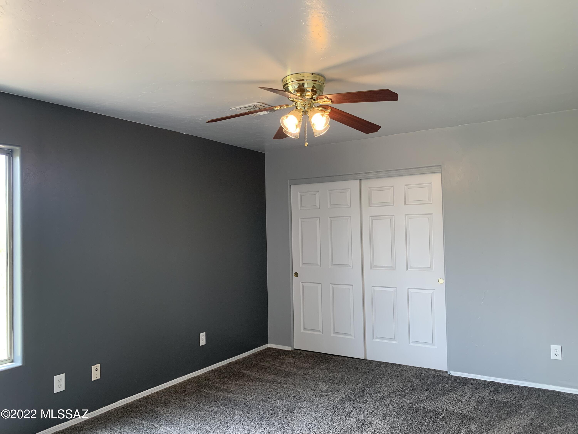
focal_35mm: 26
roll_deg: +1.5
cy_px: 217
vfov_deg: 53.1
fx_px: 434
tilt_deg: -0.3
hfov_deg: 67.3
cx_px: 289
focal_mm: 4.25
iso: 64
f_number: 1.8
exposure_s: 1/60
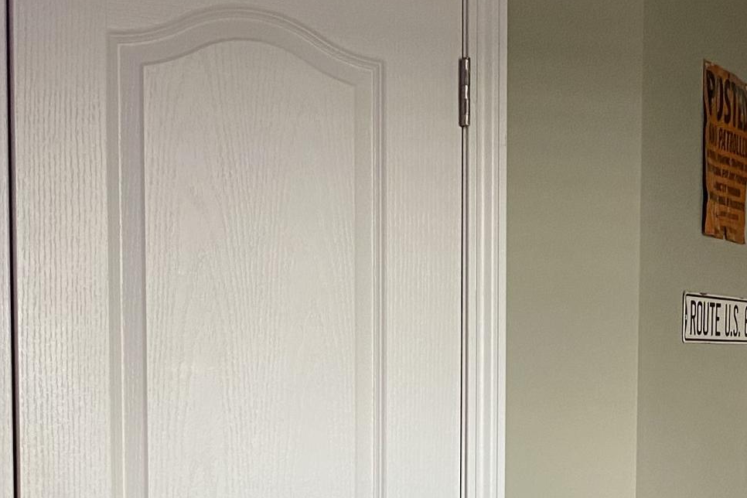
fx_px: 1743
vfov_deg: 15.8
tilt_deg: -6.5
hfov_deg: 23.8
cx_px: 609
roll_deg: -0.2
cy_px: 540
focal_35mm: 84
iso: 160
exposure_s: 1/60
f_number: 1.8
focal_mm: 4.25
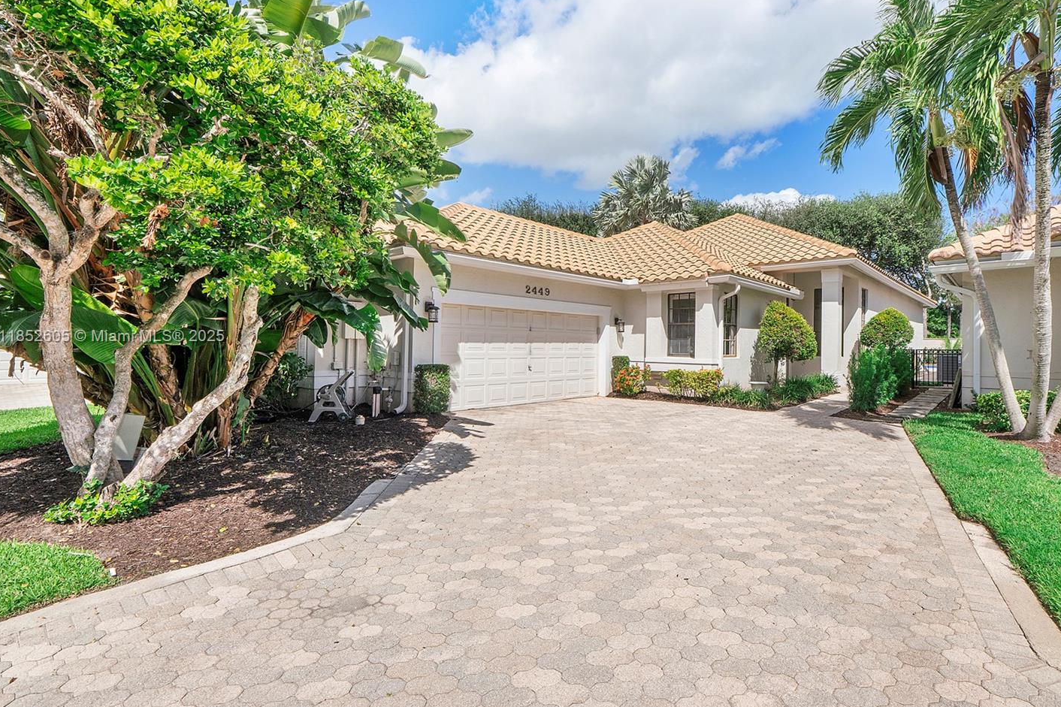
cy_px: 338
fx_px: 501
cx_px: 585
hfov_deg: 93.0
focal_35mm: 17
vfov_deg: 70.4
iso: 500
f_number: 9
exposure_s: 1/1600
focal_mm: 10
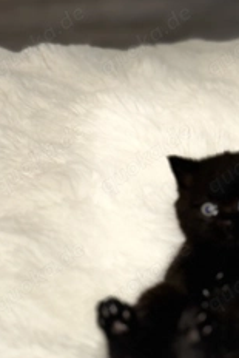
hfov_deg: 15.8
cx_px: 202
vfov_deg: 23.6
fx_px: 855
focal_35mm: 86
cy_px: 182
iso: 40
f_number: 1.78
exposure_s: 1/44
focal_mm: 6.86
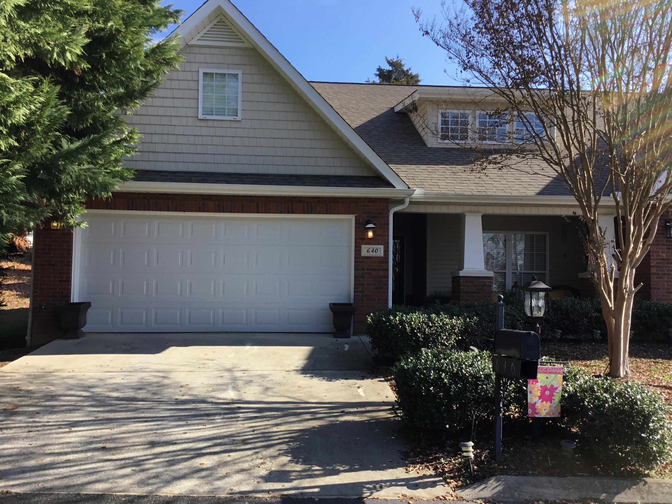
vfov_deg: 45.4
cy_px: 252
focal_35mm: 31
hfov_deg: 58.4
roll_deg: -0.9
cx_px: 336
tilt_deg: +2.0
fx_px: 602
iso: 25
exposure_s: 1/536
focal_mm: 3.3
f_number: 2.4
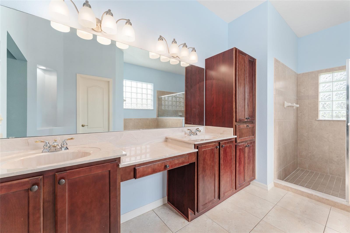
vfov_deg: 81.2
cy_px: 116
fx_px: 136
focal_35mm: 14
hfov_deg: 104.3
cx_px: 175
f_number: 7.1
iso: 320
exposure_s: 1/15
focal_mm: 14
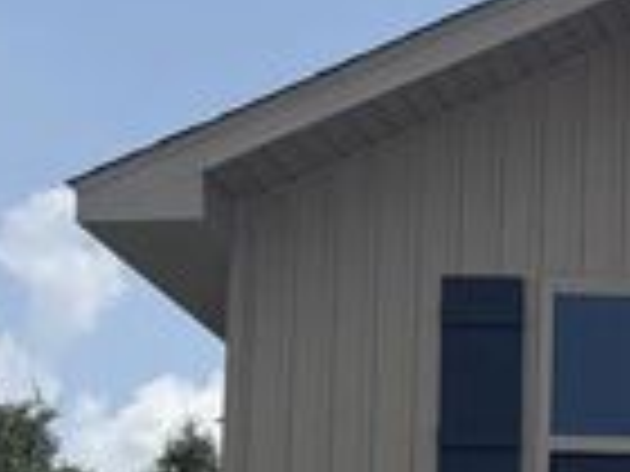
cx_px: 1665
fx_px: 3203
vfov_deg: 8.0
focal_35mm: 176
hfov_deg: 9.6
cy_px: 984
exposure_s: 1/6711
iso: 80
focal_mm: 6.76
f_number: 1.78
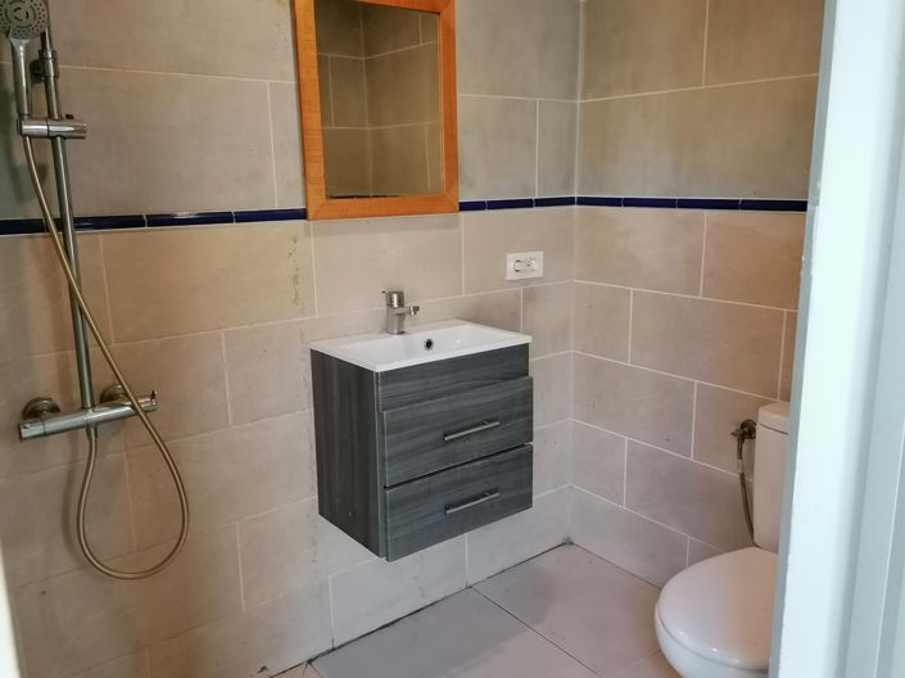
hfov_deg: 61.7
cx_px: 452
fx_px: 758
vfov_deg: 48.2
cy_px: 339
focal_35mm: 29
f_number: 1.8
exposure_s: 1/33.3
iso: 320
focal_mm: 4.75
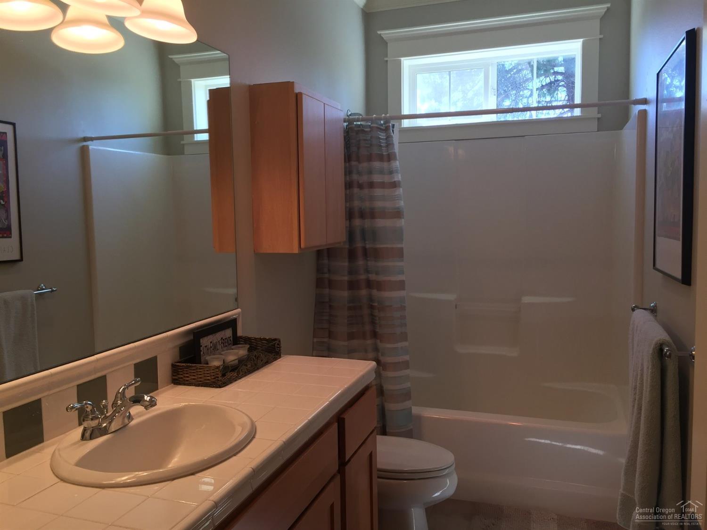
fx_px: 592
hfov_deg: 61.7
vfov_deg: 48.2
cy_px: 265
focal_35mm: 29
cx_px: 354
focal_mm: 4.15
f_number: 2.2
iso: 50
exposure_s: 1/120
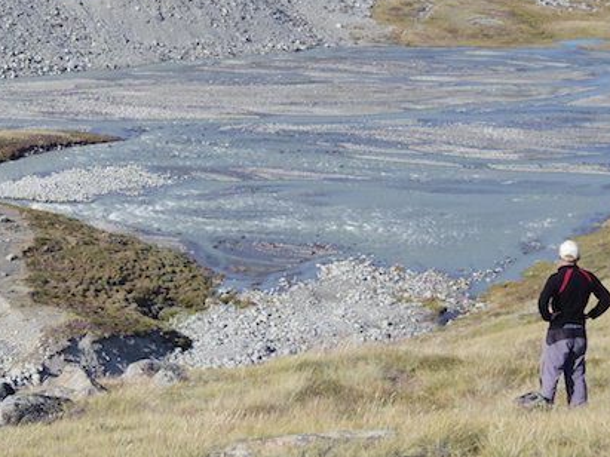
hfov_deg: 18.8
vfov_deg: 14.3
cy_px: 103
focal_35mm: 103
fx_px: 1815
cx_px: 80
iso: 125
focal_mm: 8.5
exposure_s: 1/1000
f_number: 3.5
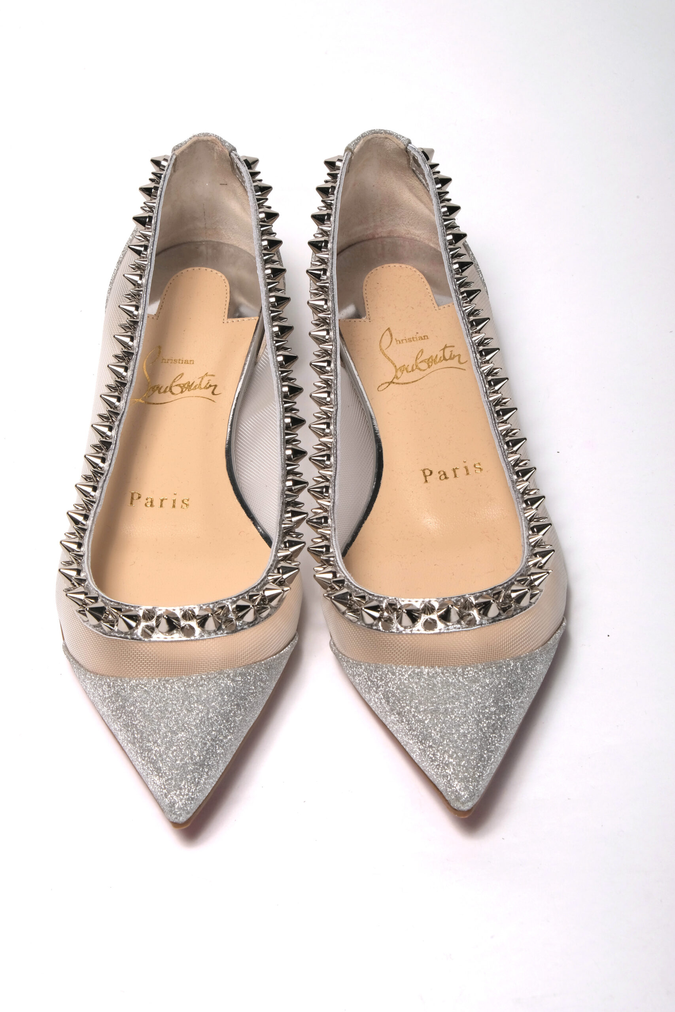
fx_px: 2334
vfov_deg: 24.5
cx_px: 338
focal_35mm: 83
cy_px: 506
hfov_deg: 16.5
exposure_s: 1/125
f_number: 16
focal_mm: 55
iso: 200
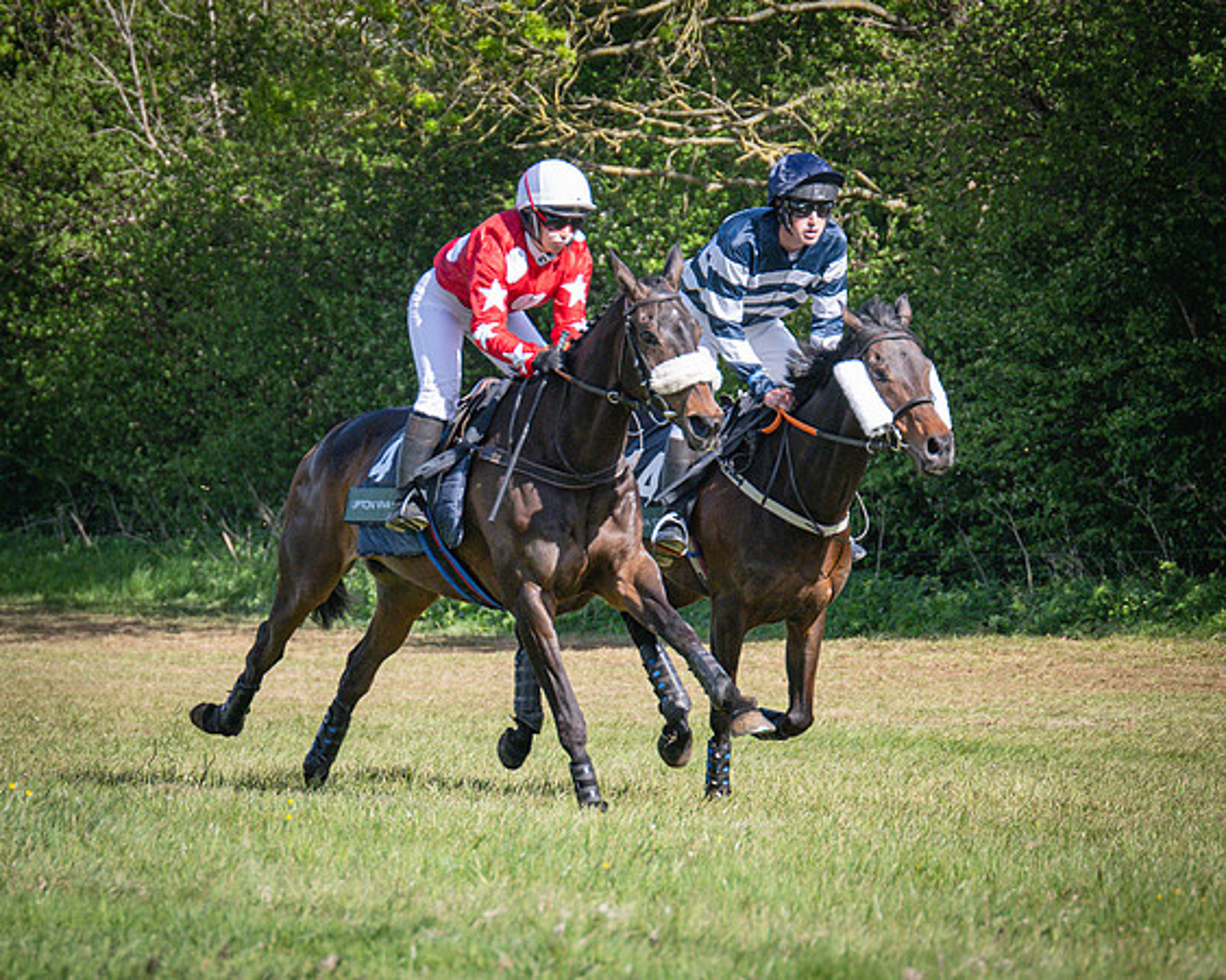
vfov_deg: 5.3
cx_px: 352
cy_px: 548
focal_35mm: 292
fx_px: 10595
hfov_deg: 6.6
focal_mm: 105
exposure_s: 1/2000
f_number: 4
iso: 400
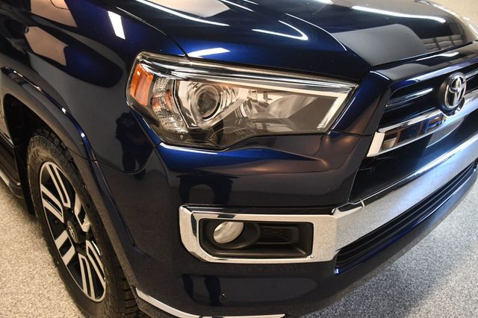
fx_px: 438
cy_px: 159
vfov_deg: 39.9
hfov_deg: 57.2
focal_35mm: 33
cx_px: 239
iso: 2500
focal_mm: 22
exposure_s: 1/125
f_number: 3.5
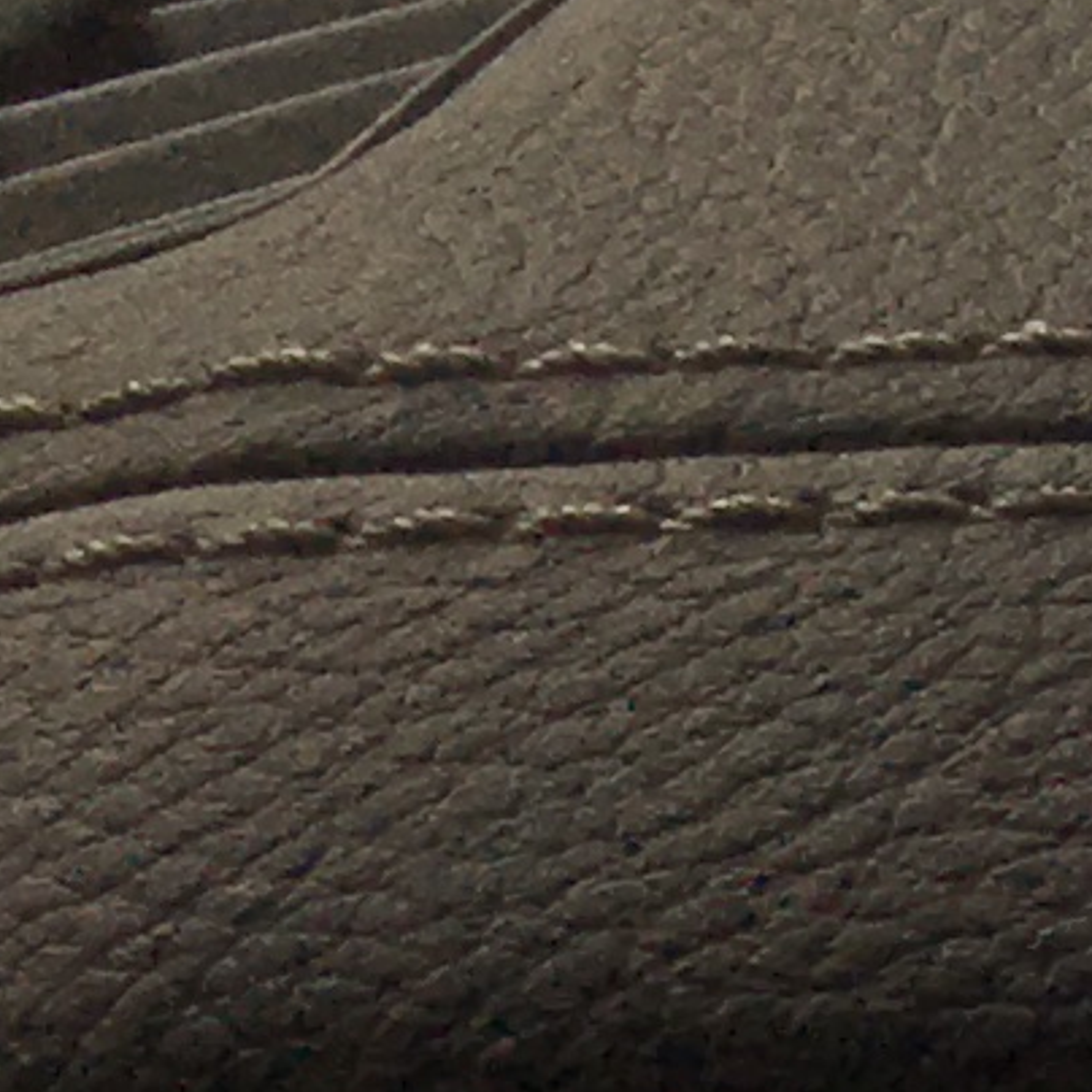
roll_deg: -0.7
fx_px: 9137
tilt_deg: -26.0
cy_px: 3568
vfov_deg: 6.2
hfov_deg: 5.8
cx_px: 4441
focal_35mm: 256
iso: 25
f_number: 2.2
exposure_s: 1/252
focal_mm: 4.15
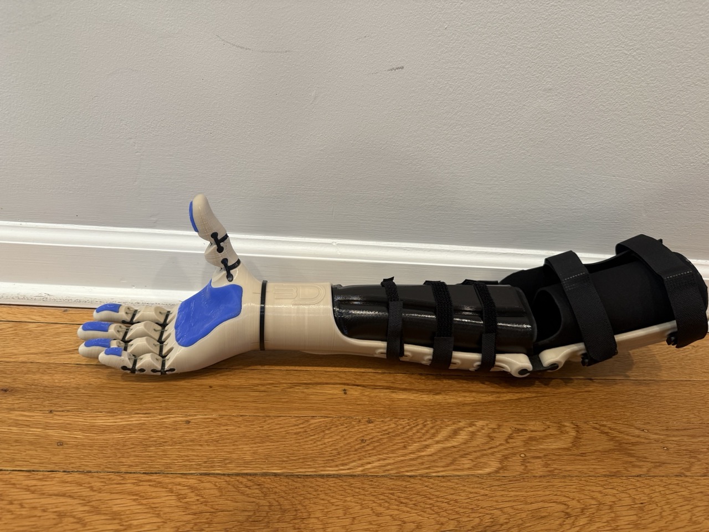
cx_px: 354
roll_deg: -6.3
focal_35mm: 24
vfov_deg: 56.8
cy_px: 266
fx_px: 492
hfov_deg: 71.6
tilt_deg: -31.1
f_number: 1.78
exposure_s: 1/60
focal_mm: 6.76
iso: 200
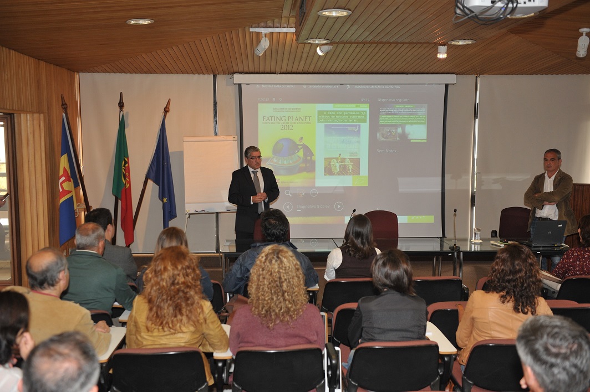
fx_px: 622
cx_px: 295
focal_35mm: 38
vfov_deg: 35.0
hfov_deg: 50.7
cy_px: 196
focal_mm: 38
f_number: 3.5
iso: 800
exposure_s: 1/100
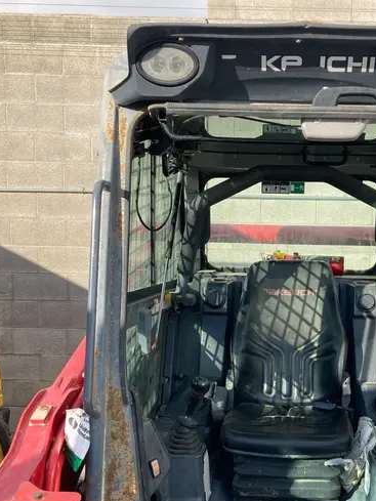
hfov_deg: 33.7
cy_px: 310
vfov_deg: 44.5
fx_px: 608
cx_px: 278
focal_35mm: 42
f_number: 1.8
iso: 20
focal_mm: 3.99
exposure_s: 1/960
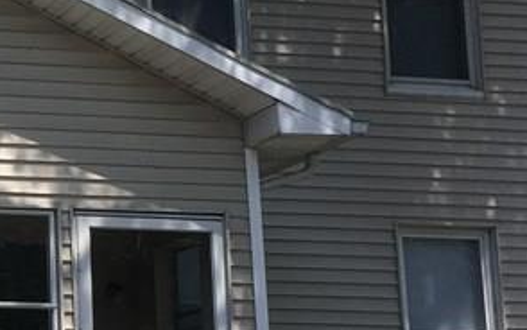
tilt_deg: +10.6
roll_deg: -0.3
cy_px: 251
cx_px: -219
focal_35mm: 107
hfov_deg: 17.8
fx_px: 1537
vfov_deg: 12.2
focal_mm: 4.15
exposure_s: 1/2079
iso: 32
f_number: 2.2
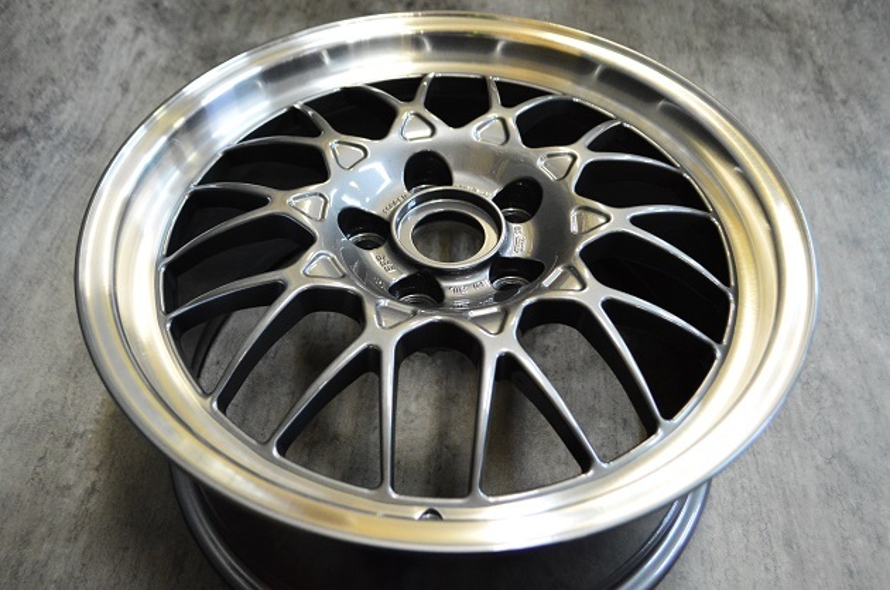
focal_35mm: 33
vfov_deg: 39.8
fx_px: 815
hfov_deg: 57.3
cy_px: 295
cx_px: 445
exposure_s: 1/60
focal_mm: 22
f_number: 4
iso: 3200
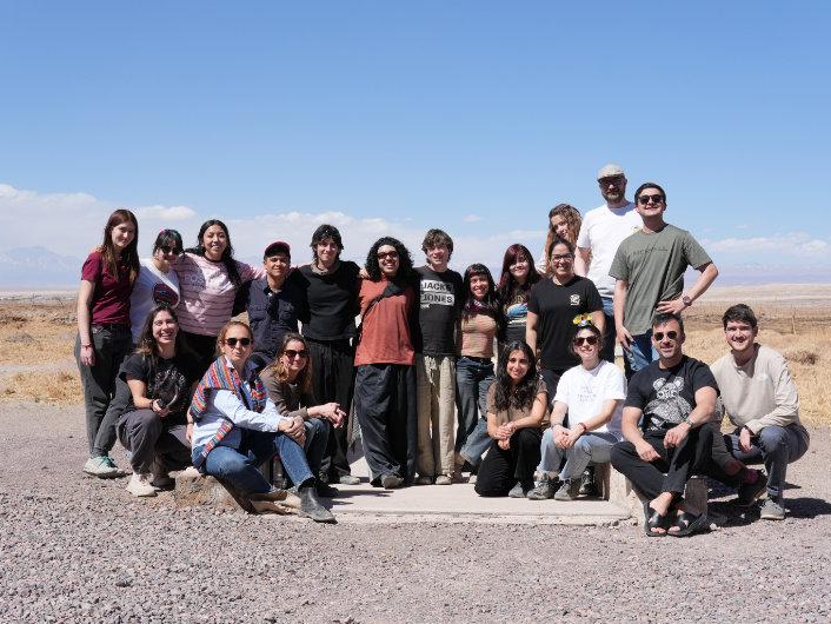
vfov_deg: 29.7
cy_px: 313
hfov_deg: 38.9
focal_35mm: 49
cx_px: 424
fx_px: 1177
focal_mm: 30
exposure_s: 1/800
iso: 250
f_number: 9
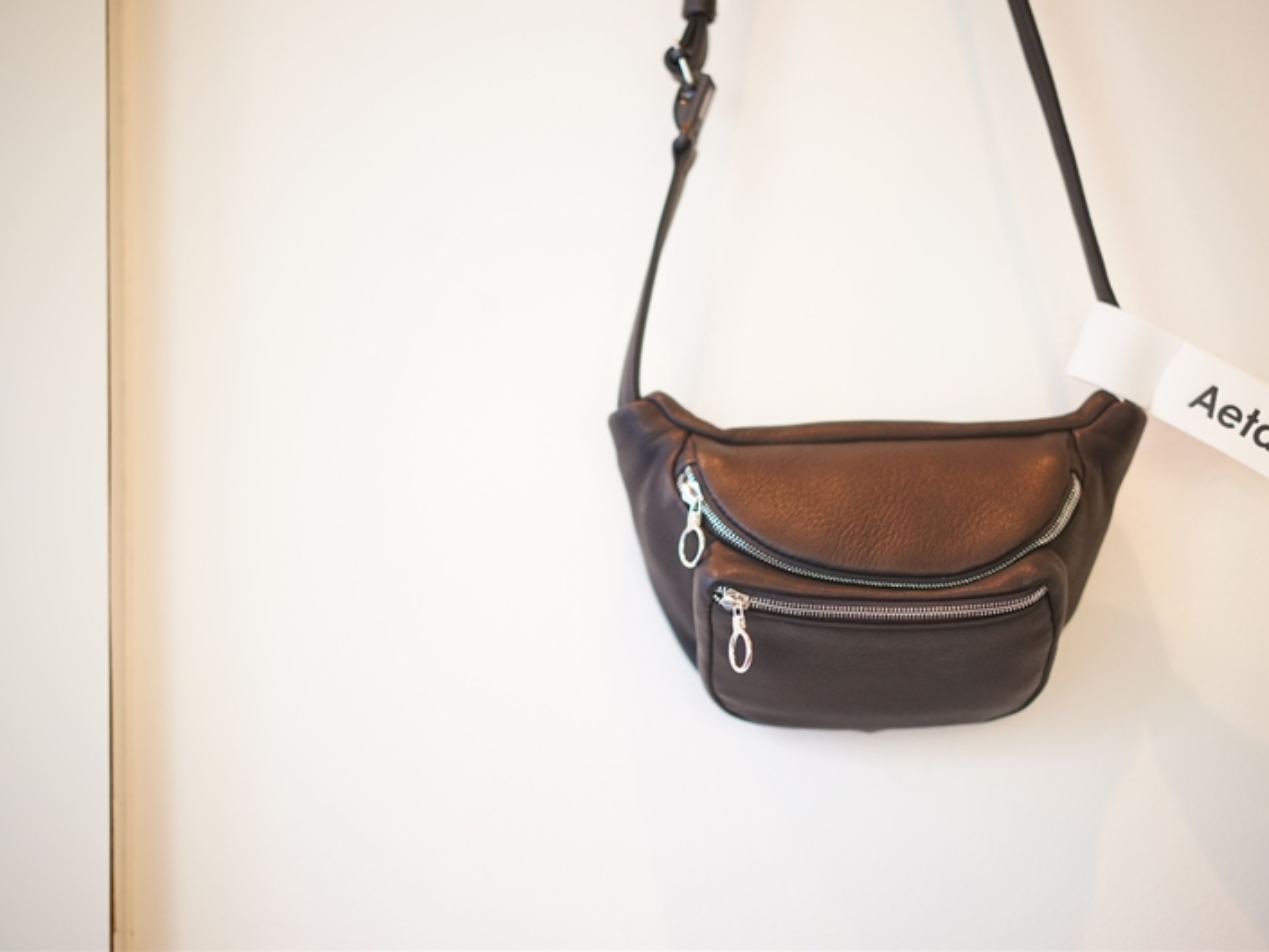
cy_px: 474
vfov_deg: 24.4
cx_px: 659
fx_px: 2200
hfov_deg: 32.2
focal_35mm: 60
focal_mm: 55
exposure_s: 1/60
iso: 1250
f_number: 1.8
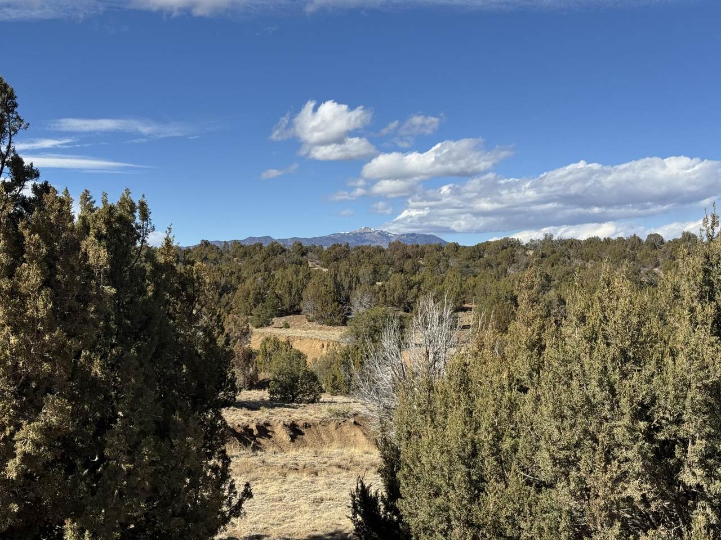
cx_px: 360
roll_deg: +1.1
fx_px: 1000
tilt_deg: +0.9
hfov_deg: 39.7
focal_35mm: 48
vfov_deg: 30.3
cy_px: 270
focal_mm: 6.76
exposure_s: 1/5848
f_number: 1.78
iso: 64
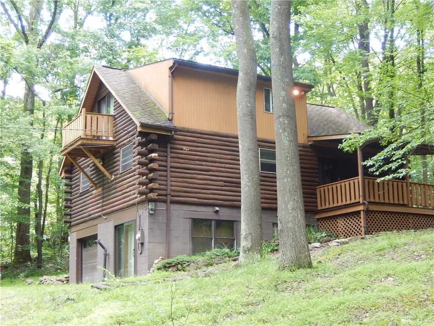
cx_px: 217
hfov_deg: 37.5
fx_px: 639
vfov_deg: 28.6
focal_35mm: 51
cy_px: 163
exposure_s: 1/30
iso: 160
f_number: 4.5
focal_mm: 9.2
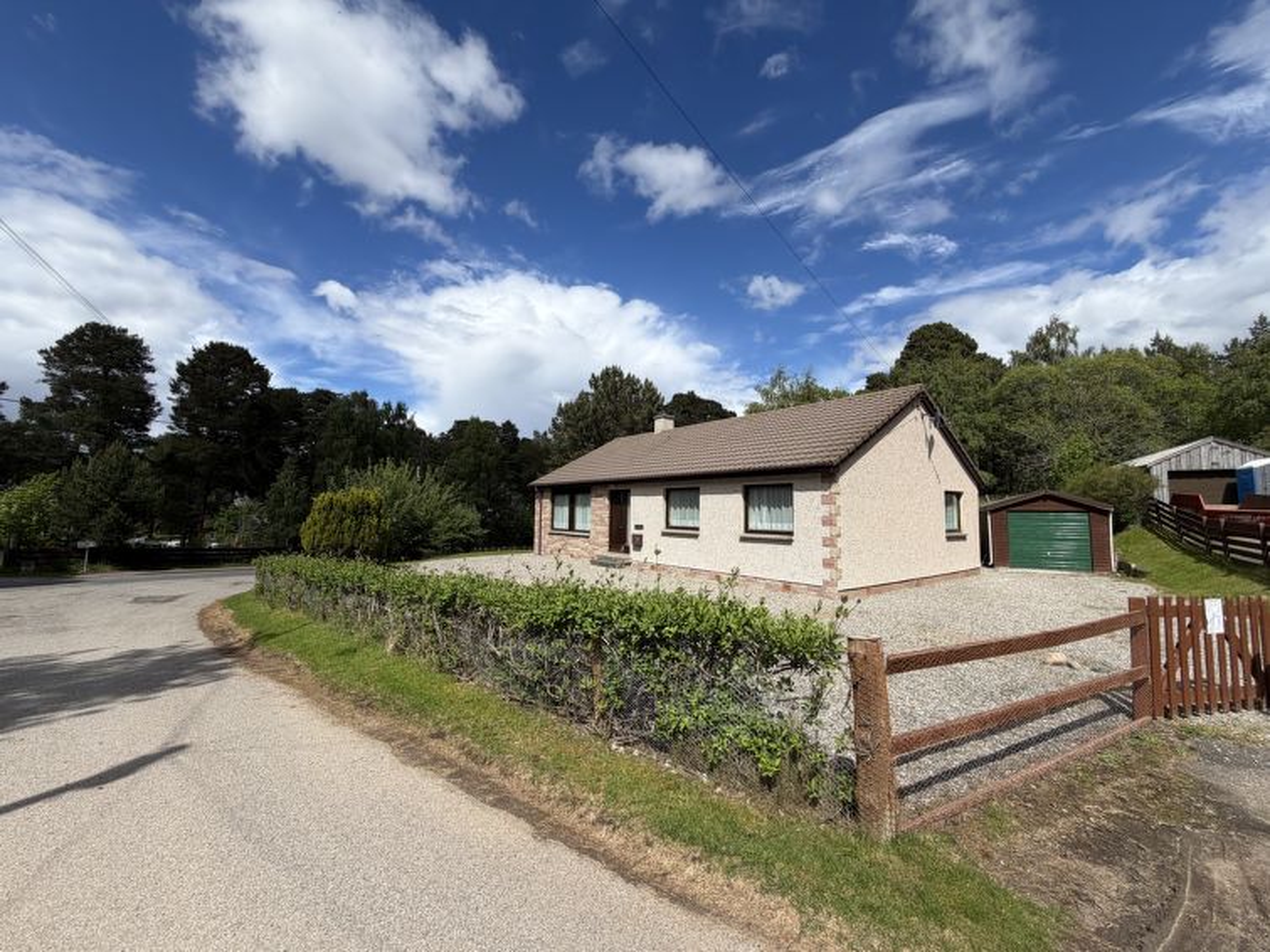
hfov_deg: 102.1
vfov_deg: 85.7
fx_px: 514
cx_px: 635
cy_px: 476
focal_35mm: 14
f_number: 2.2
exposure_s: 1/1167
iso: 20
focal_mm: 2.22
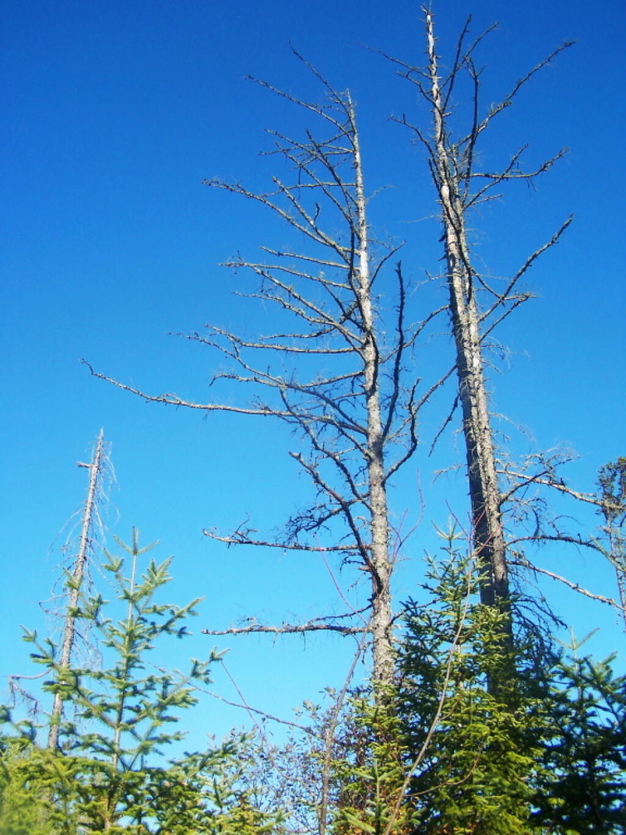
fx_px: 916
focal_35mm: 38
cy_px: 418
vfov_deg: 49.0
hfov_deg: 37.7
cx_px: 313
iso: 80
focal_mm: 6.3
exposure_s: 1/800
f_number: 2.8
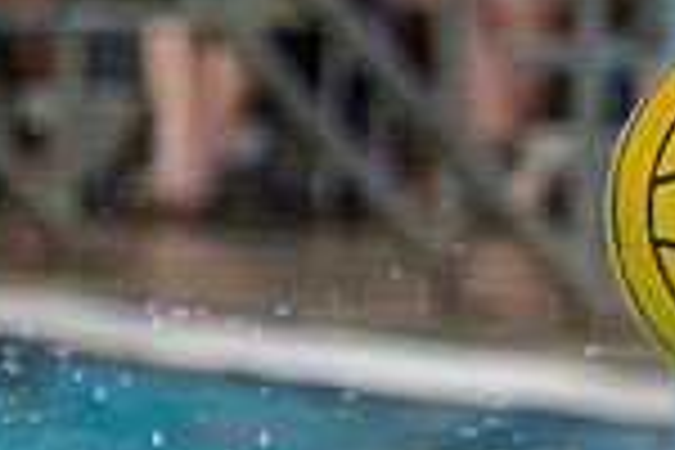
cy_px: 463
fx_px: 11193
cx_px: 1246
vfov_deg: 2.3
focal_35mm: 597
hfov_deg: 3.4
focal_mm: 116
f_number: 4
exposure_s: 1/1000
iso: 9000
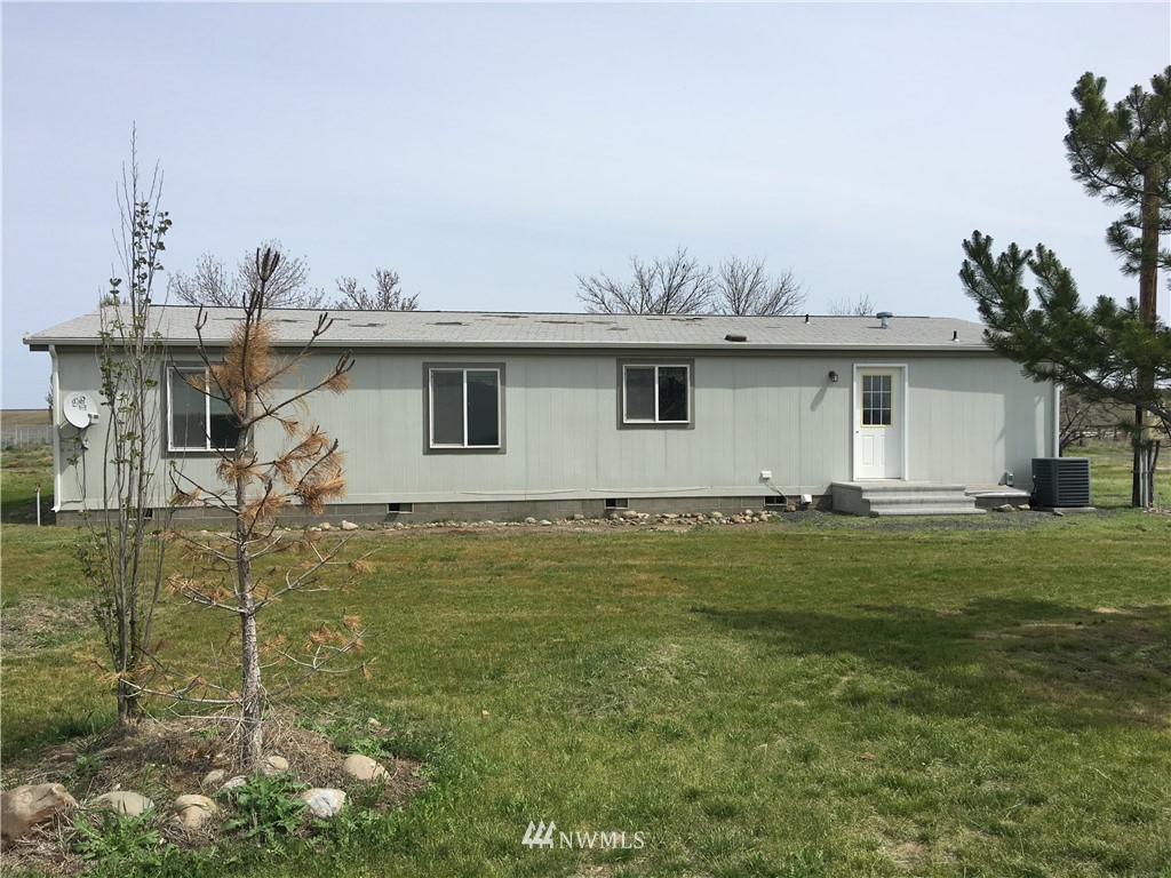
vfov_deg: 48.2
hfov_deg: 61.7
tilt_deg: +0.4
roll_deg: -0.6
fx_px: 981
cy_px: 439
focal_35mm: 29
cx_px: 586
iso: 25
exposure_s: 1/2198
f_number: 2.2
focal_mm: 4.15
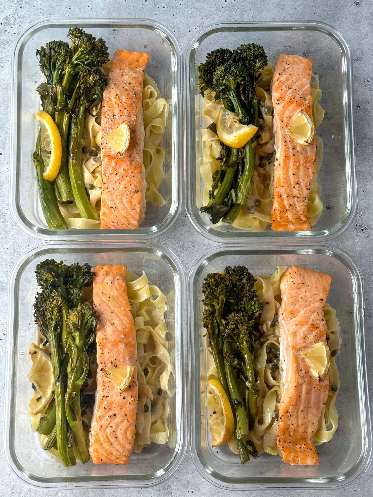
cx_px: 186
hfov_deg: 30.3
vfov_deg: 39.7
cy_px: 248
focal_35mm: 48
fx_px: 690
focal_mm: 6.86
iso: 64
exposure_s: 1/120
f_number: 1.8
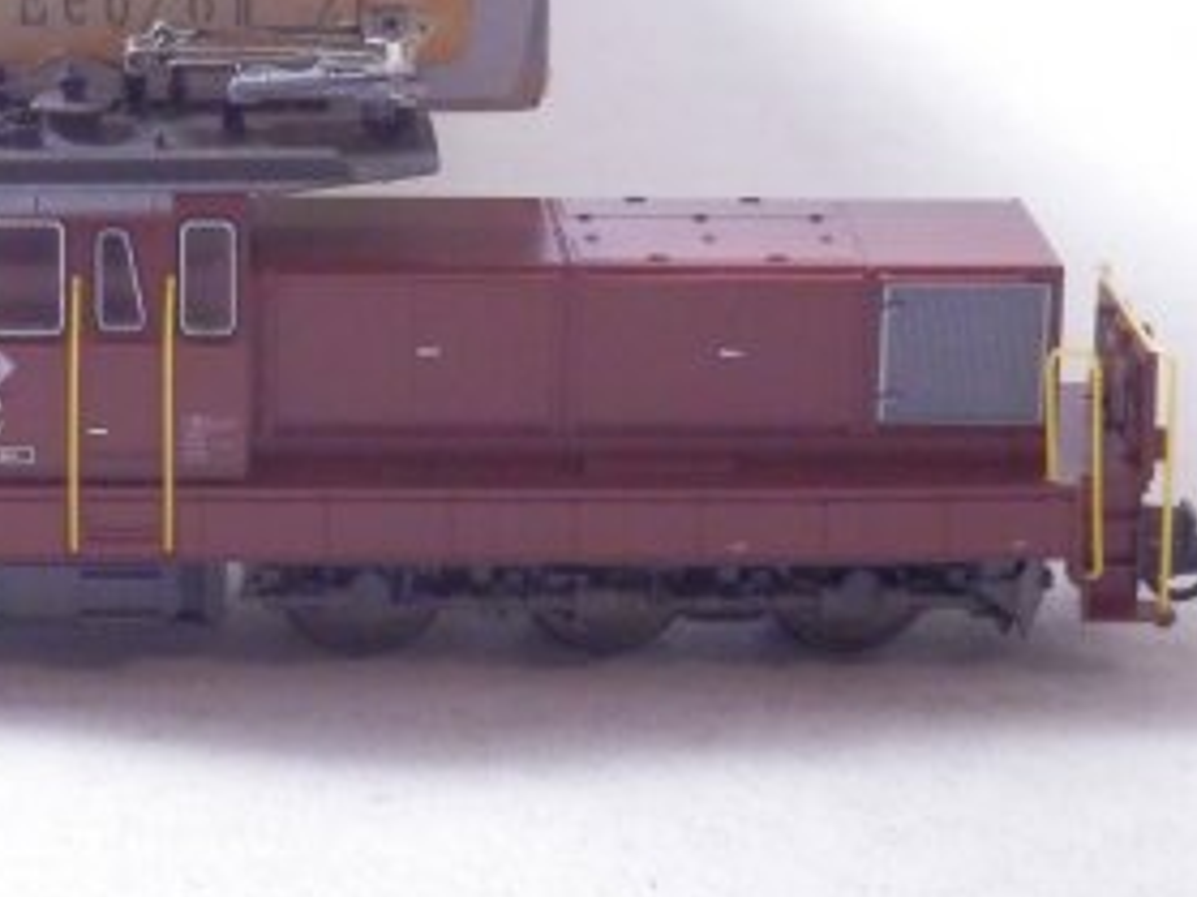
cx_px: 90
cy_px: 167
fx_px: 4908
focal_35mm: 142
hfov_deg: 13.8
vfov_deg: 10.4
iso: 1250
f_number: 4.4
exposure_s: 1/160
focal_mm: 11.9
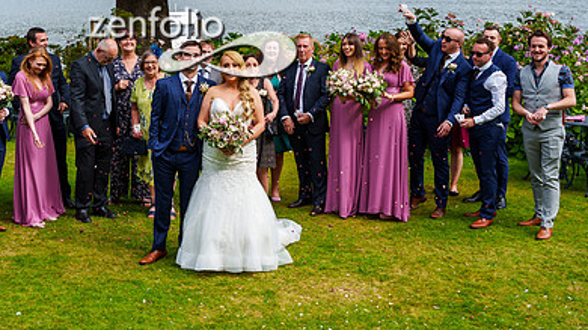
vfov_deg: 19.9
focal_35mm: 60
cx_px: 203
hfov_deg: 34.6
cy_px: 79
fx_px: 935
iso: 400
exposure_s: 1/4000
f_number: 3.5
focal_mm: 36
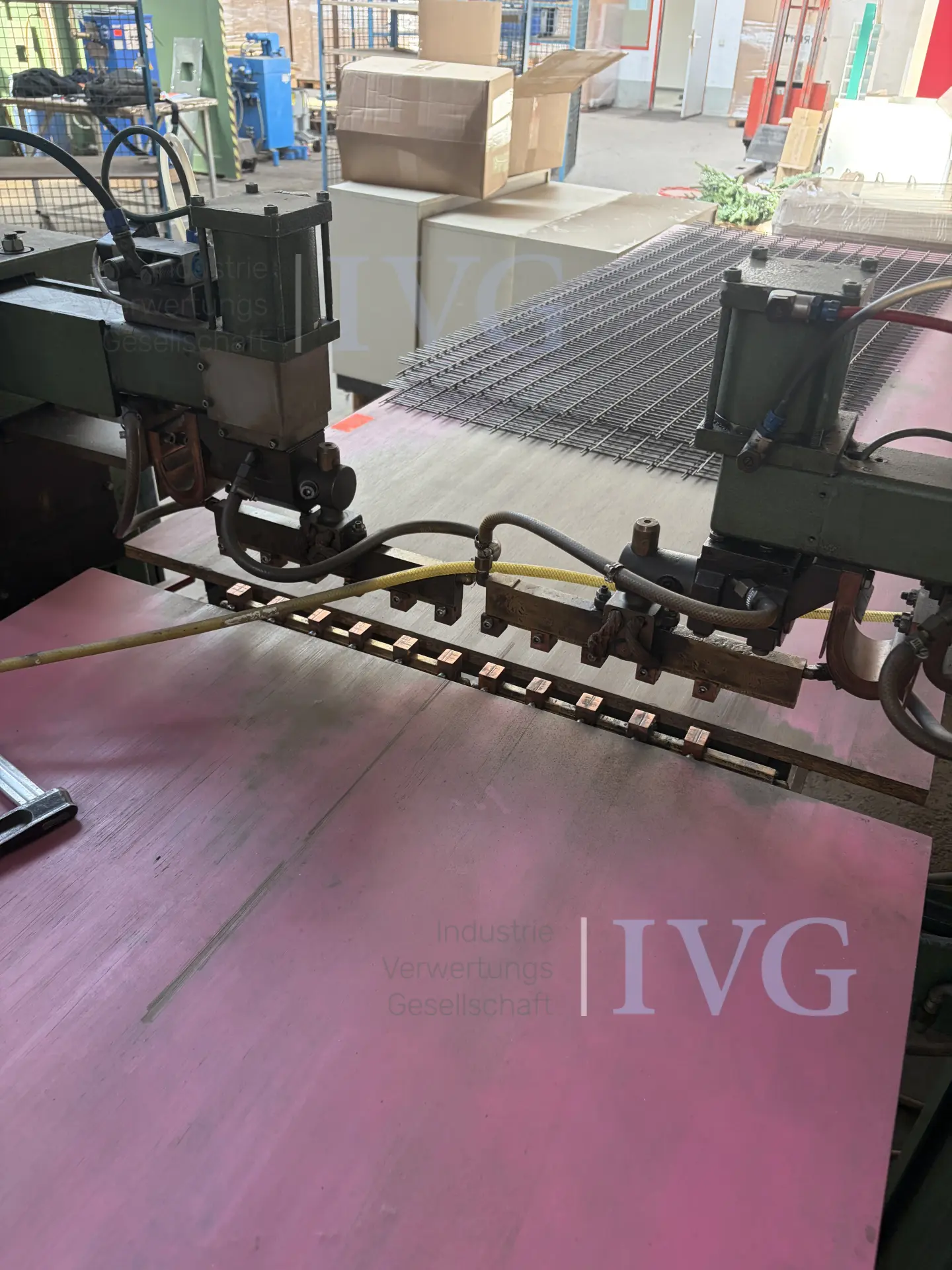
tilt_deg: -33.6
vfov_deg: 67.3
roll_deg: -0.4
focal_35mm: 26
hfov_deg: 53.1
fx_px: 953
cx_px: 476
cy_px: 635
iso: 125
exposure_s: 1/91
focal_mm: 5.96
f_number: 1.6
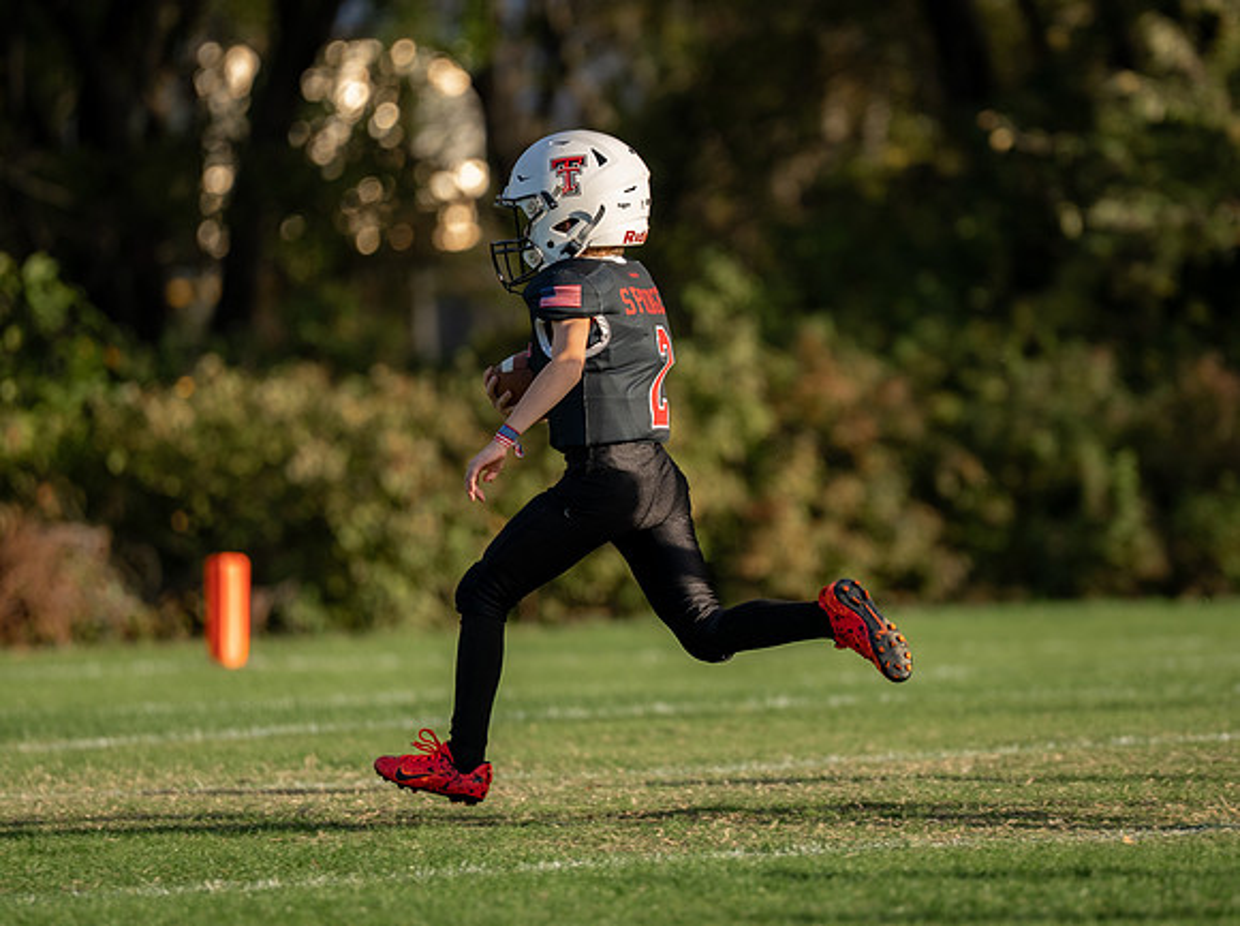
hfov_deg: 5.5
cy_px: 471
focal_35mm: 364
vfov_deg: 4.1
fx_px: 13004
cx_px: 807
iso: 100
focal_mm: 200
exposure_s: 1/1000
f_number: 2.8
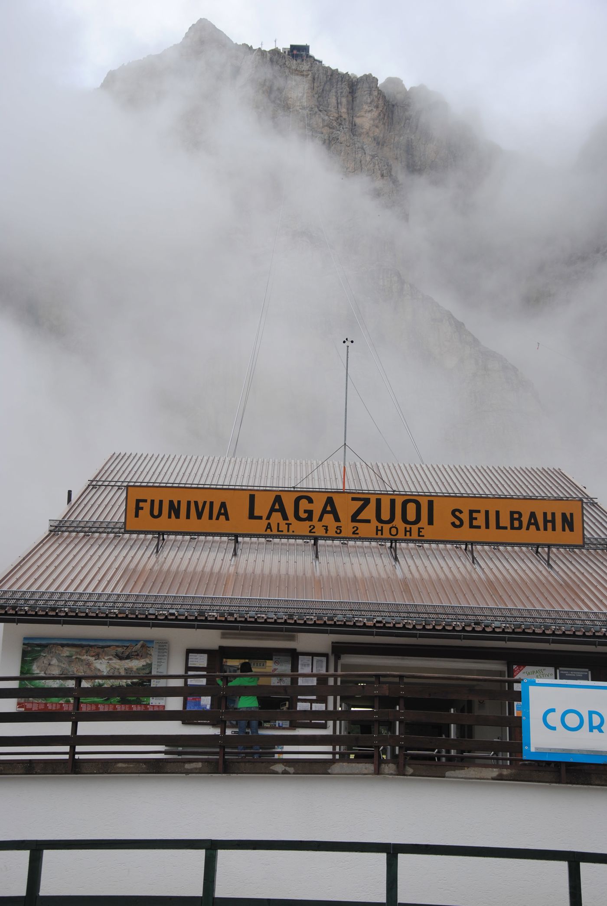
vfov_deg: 33.4
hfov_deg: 22.7
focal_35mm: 60
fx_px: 1513
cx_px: 304
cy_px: 453
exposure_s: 1/125
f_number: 6.3
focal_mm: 40
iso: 100
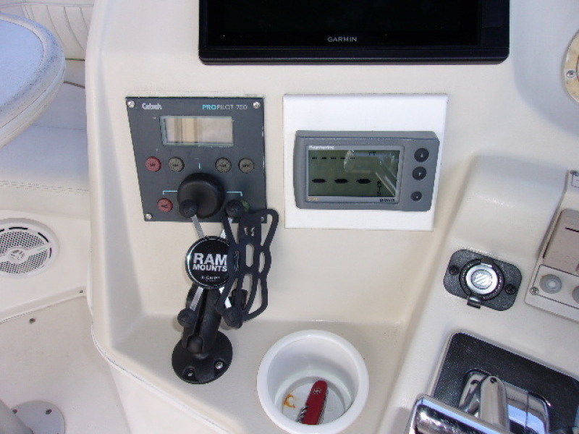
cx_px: 290
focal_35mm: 27
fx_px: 452
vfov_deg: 51.4
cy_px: 217
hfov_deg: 65.3
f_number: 3
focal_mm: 4.9
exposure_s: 1/210
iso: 80
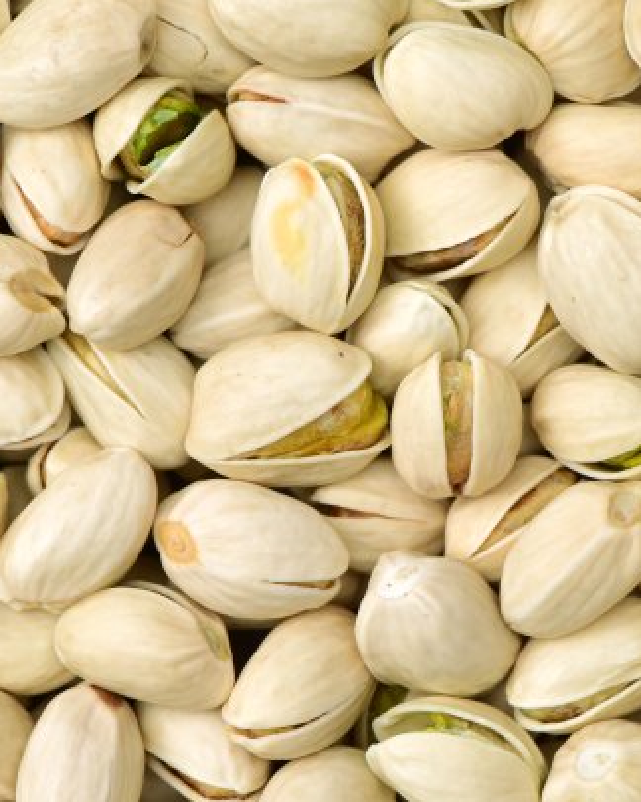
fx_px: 3533
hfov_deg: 10.3
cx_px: 463
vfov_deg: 12.9
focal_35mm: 149
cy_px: 400
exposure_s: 1/125
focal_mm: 105
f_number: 11
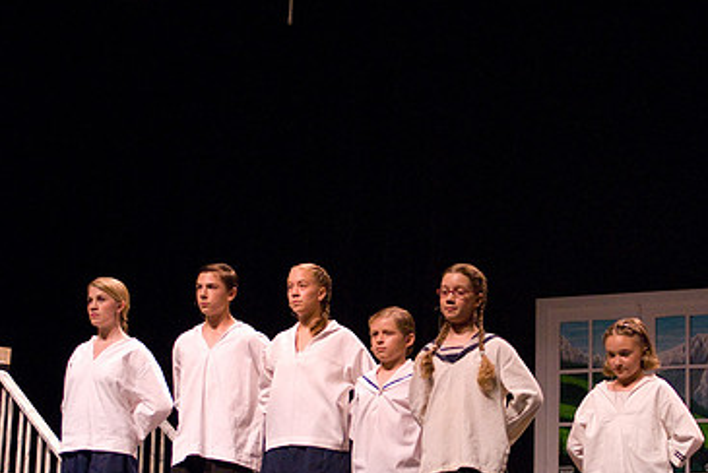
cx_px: 499
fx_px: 1594
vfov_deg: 16.8
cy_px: 339
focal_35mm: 81
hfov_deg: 24.9
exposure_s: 1/200
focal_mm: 34
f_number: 2.8
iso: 1600
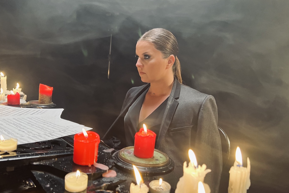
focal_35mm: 28
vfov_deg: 46.4
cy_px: 105
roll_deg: -2.5
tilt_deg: -7.8
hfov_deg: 65.5
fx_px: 225
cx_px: 141
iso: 500
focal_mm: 5.7
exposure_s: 1/56
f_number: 1.5
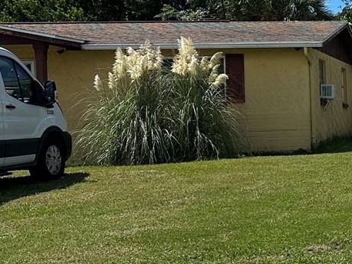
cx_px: 590
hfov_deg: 19.1
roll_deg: +1.7
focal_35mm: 84
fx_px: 854
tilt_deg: -0.3
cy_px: 113
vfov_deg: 17.6
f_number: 1.78
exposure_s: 1/6211
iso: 80
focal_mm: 6.86
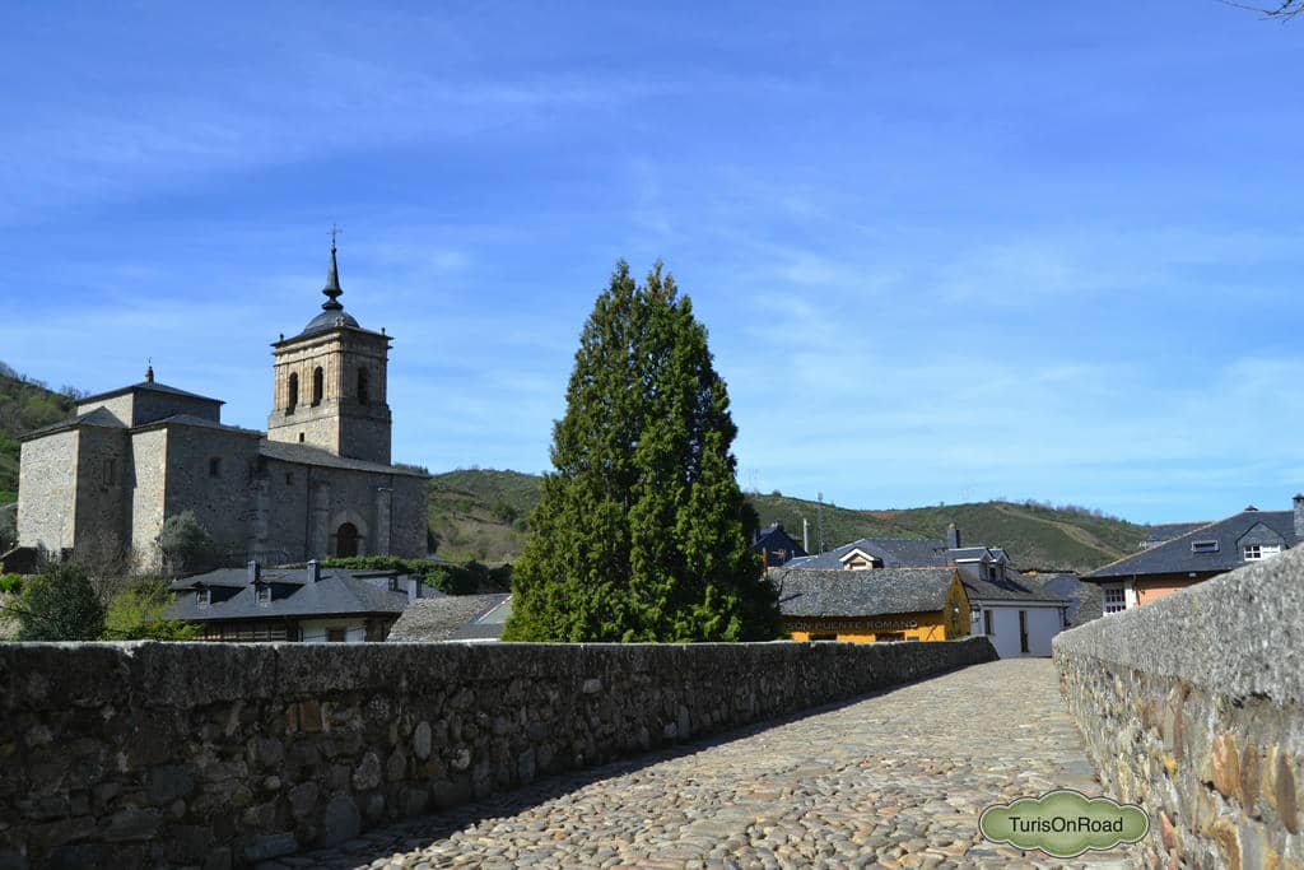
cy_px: 435
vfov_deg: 40.0
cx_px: 652
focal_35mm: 33
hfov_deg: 57.2
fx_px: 1195
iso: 100
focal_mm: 22
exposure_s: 1/200
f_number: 7.1
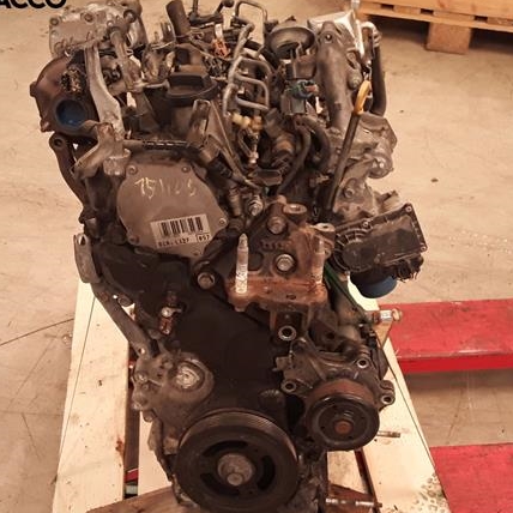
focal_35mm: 37
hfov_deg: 44.8
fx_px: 620
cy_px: 273
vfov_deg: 44.9
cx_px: 219
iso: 100
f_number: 1.9
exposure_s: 1/33
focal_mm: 2.91
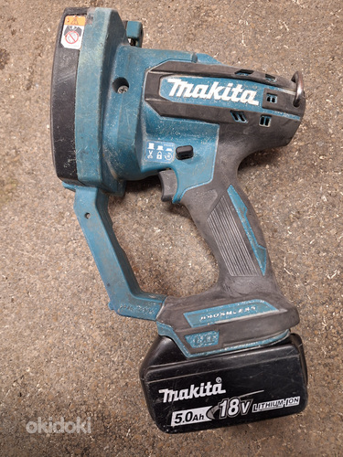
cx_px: 172
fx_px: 304
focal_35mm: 23
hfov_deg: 58.9
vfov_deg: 73.9
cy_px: 228
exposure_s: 1/33
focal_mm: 5.54
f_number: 1.8
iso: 250
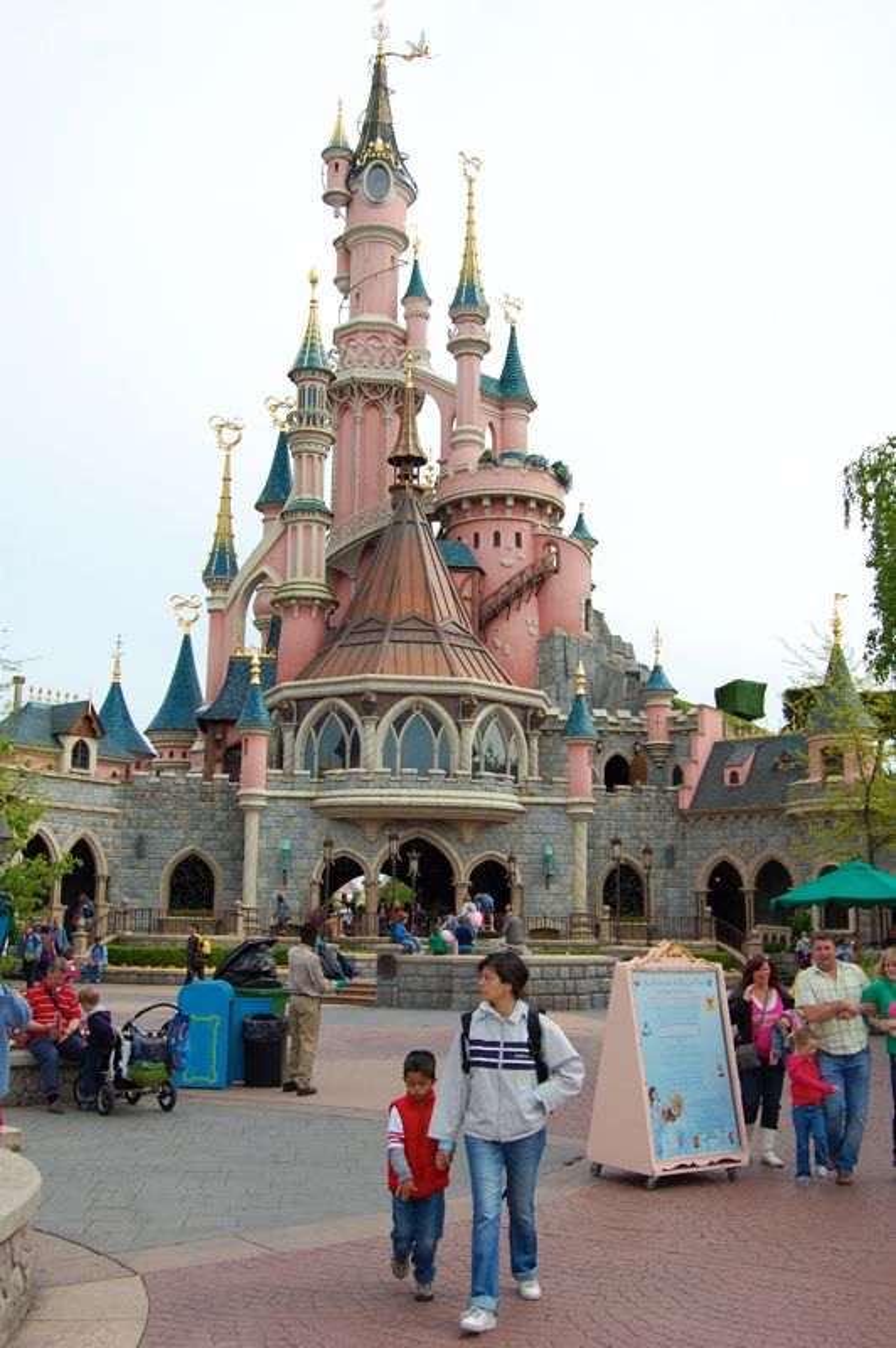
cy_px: 674
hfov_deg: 38.3
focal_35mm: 34
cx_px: 448
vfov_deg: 55.1
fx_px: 1290
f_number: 6.3
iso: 200
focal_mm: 23
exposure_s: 1/500
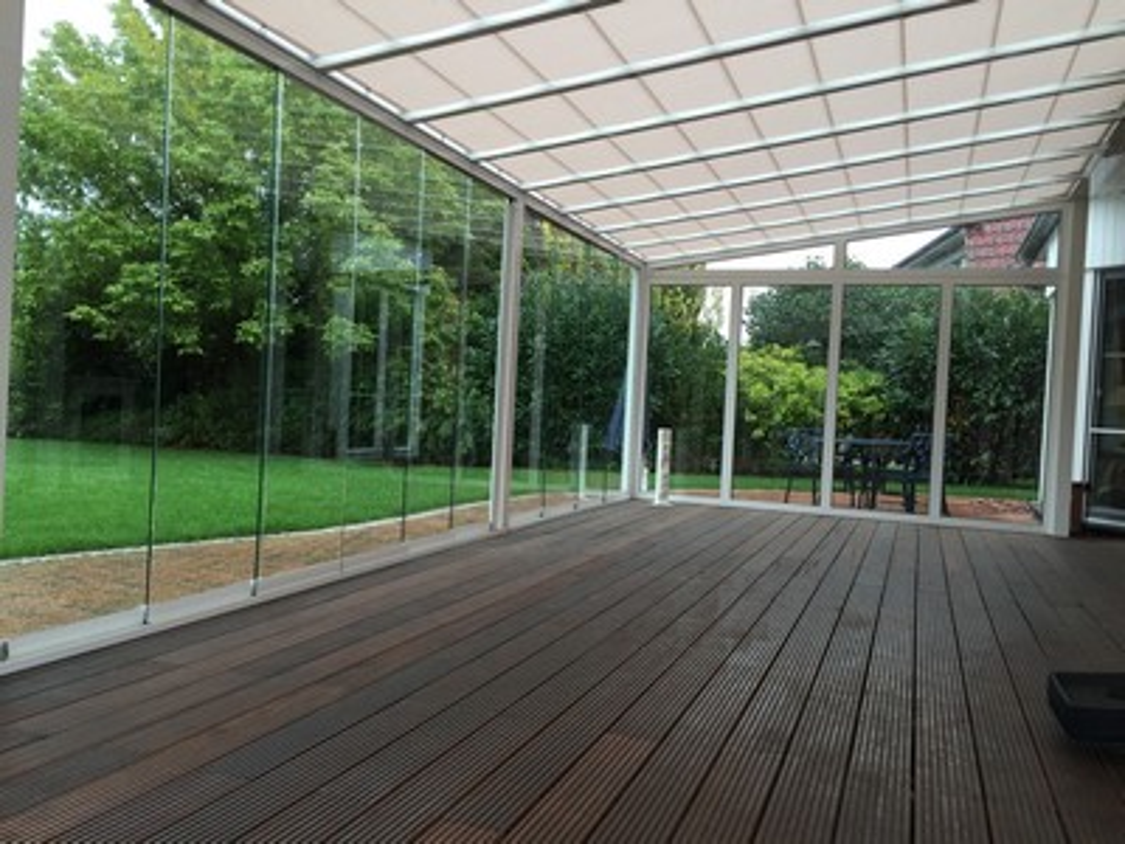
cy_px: 422
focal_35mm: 29
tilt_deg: -1.4
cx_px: 562
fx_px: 942
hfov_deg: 61.7
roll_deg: -3.1
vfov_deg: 48.2
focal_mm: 4.15
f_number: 2.2
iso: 32
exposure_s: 1/120
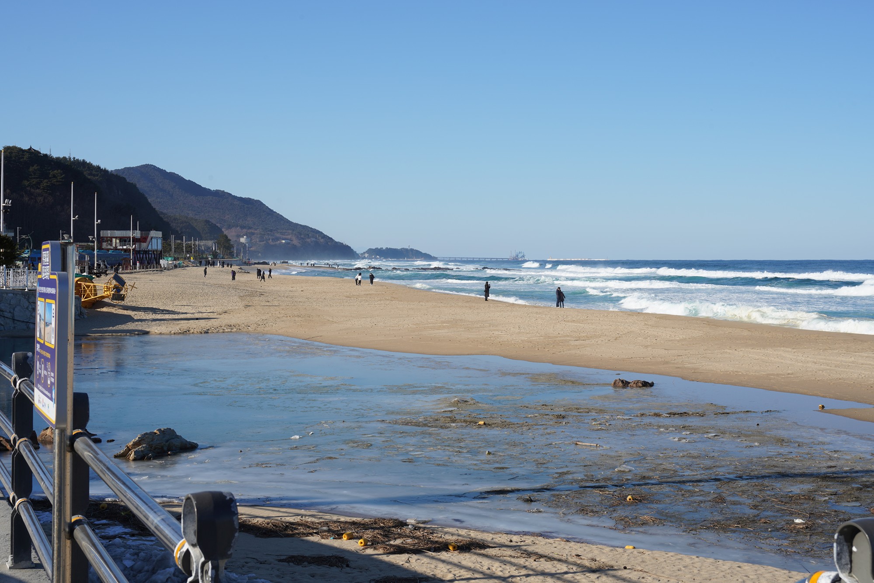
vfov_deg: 27.5
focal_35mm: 49
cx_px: 437
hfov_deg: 40.3
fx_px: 1190
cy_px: 292
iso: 100
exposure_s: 1/100
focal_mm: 49
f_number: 14
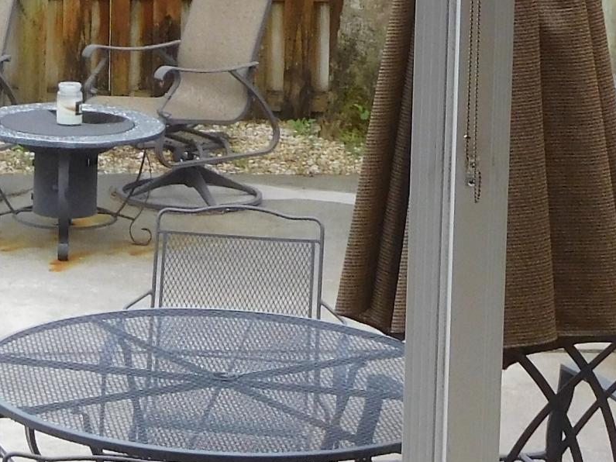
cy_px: -121
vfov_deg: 9.7
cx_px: -91
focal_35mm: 151
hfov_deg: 12.8
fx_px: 2687
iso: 125
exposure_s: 1/160
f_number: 3.9
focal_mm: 7.1
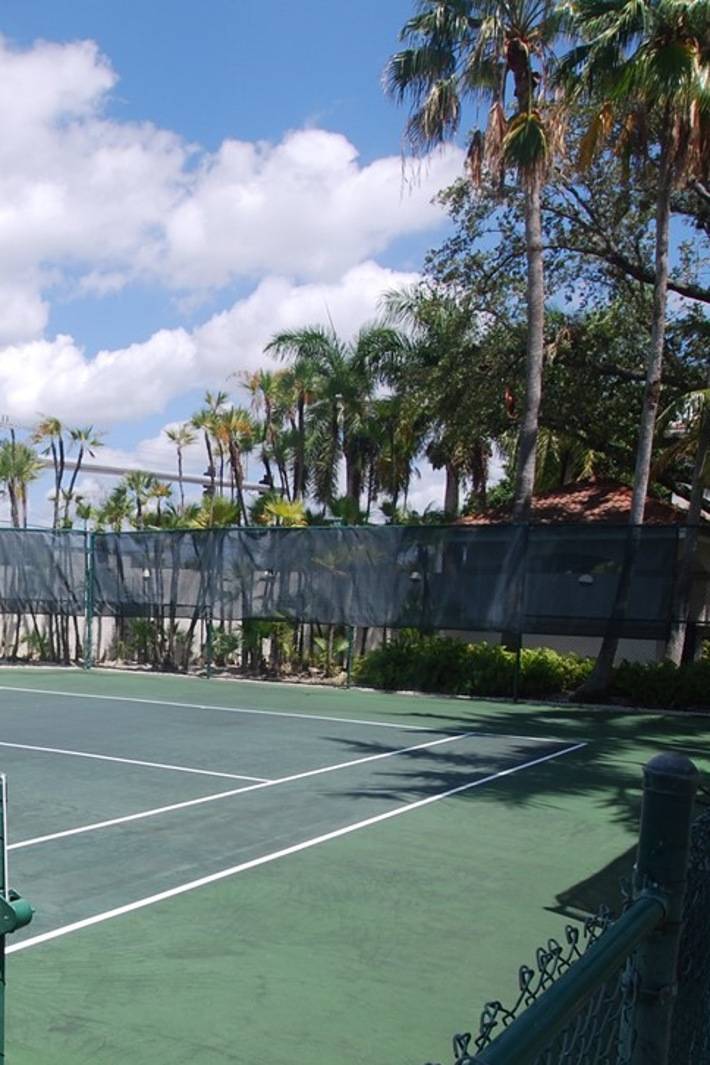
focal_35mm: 35
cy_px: 749
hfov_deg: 36.0
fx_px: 1035
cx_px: 102
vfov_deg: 52.9
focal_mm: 10
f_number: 7.1
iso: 100
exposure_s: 1/200
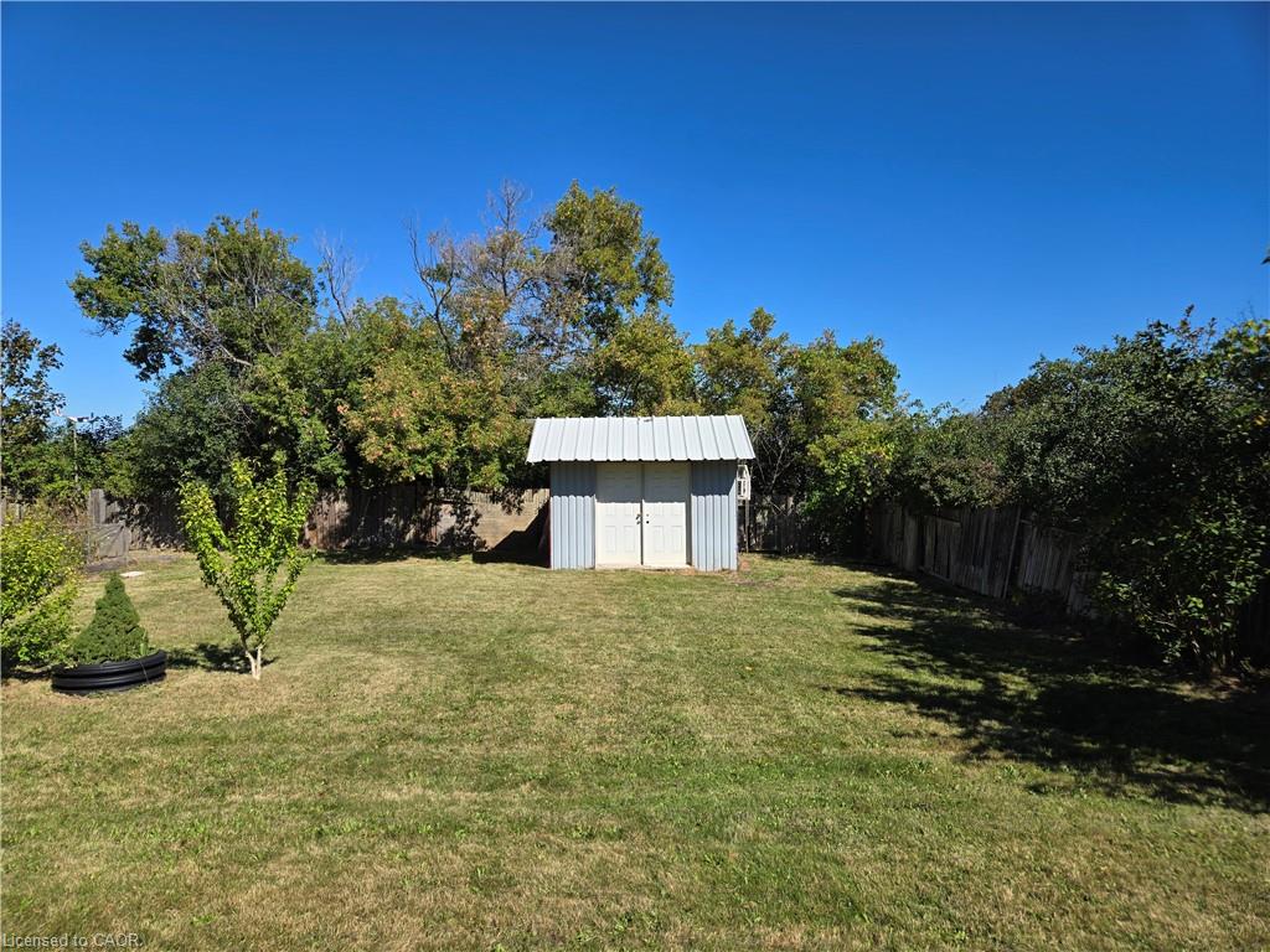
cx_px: 635
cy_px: 476
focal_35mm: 23
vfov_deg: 58.9
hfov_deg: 73.9
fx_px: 844
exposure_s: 1/2222
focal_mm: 5.4
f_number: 1.8
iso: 25
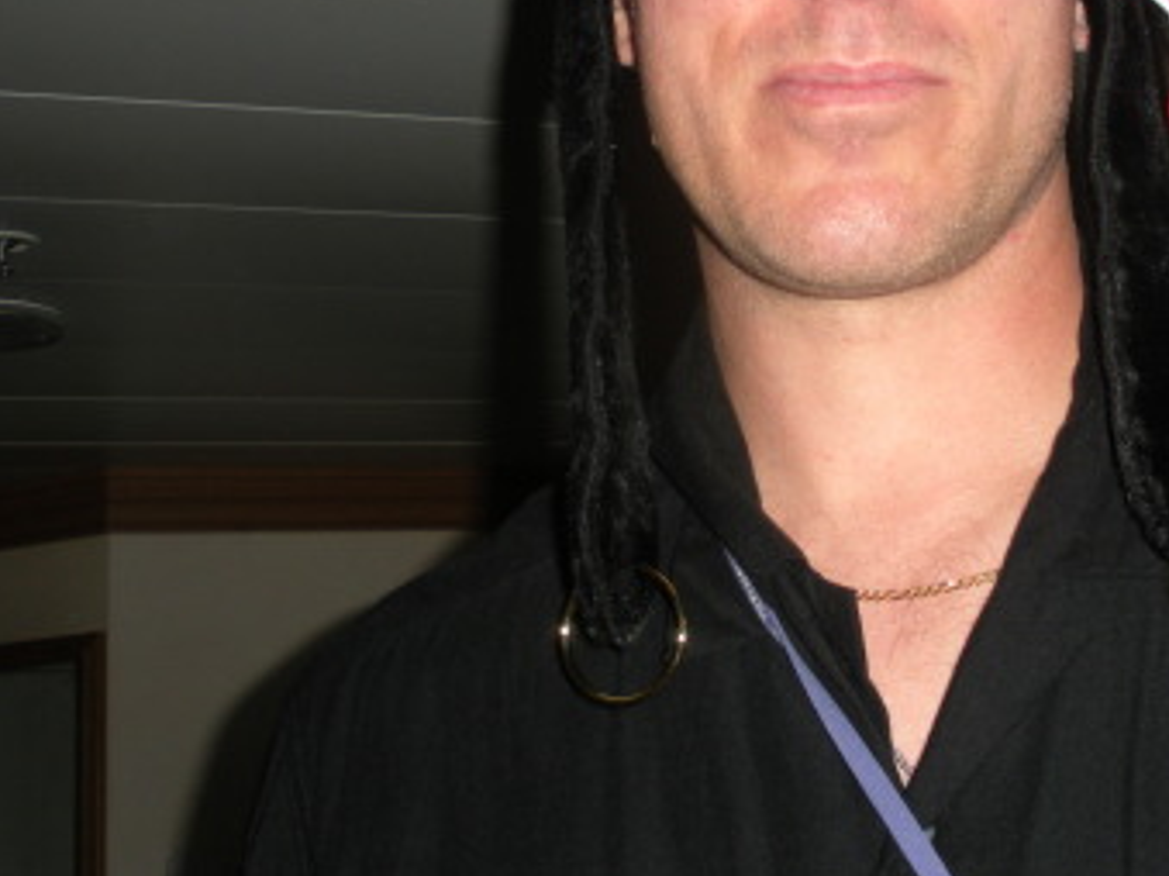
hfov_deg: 28.3
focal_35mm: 68
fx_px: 2296
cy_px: 255
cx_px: 841
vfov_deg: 21.5
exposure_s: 1/60
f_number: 3.5
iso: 64
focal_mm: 6.3
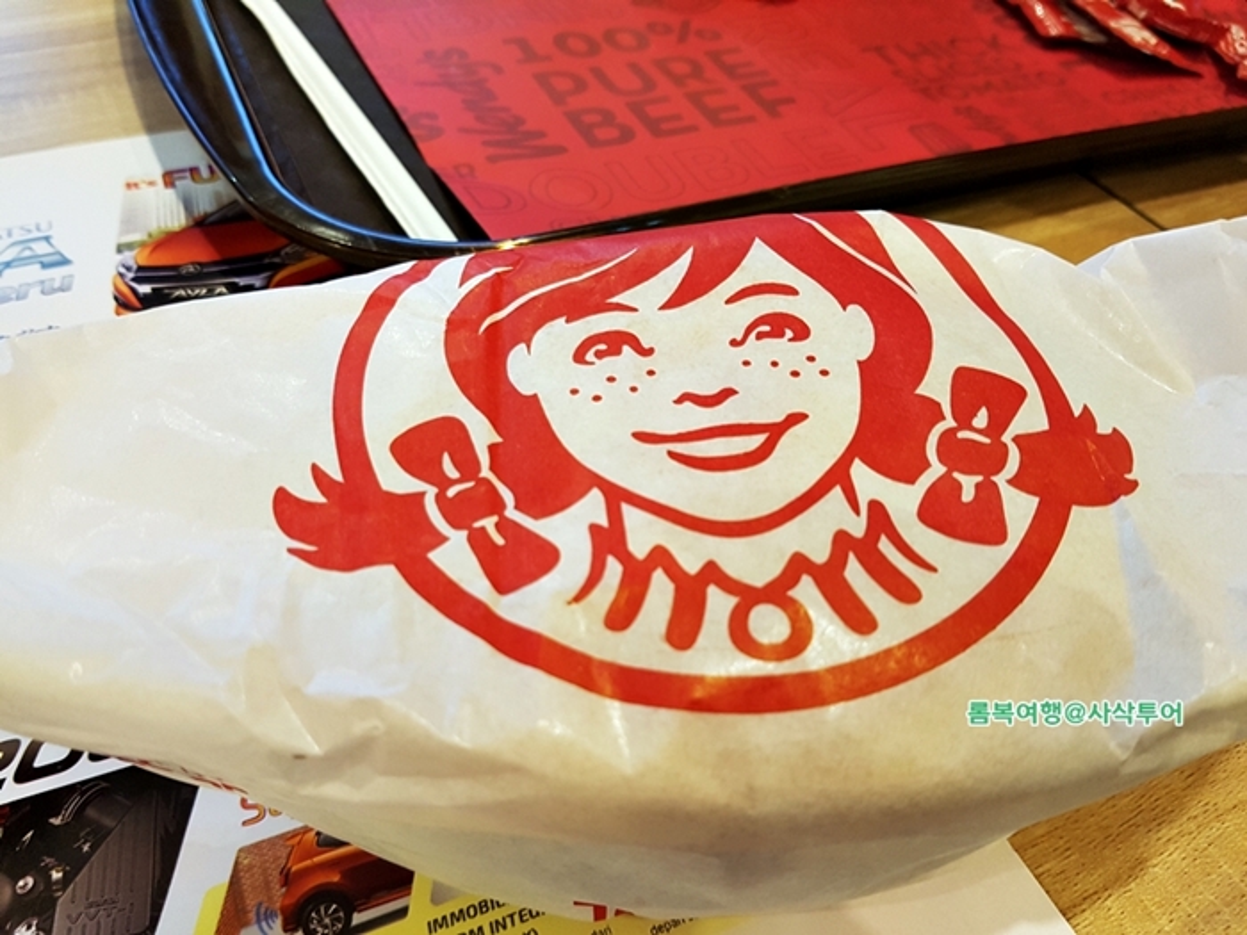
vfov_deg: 53.1
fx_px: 937
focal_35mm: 26
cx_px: 624
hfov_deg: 67.3
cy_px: 468
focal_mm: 4.2
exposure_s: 1/33
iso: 160
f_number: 1.7
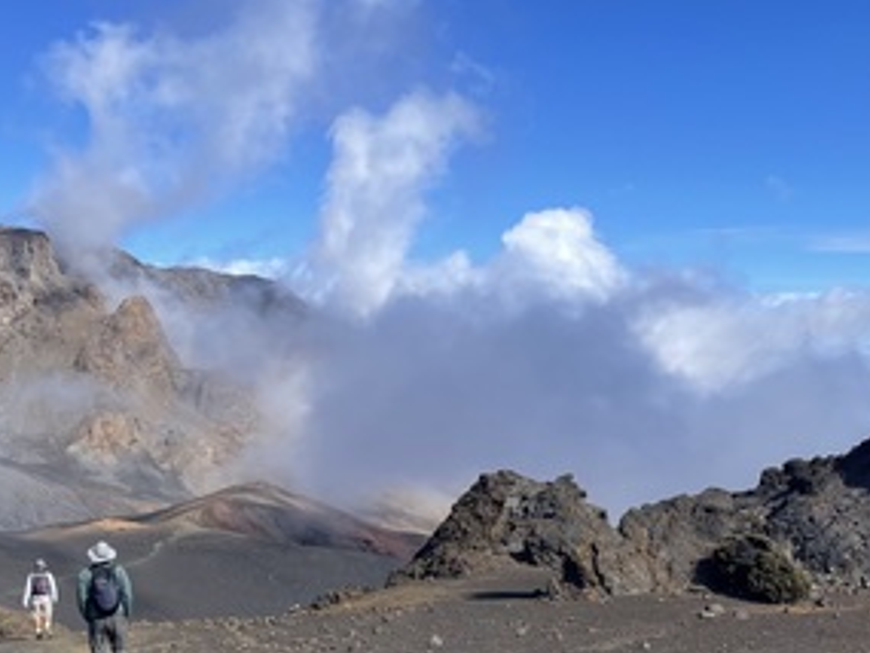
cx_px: 476
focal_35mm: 51
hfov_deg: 37.4
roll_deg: +2.0
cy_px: 439
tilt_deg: -2.1
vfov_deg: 28.4
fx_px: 1282
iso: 32
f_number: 1.6
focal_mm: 4.2
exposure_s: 1/3205
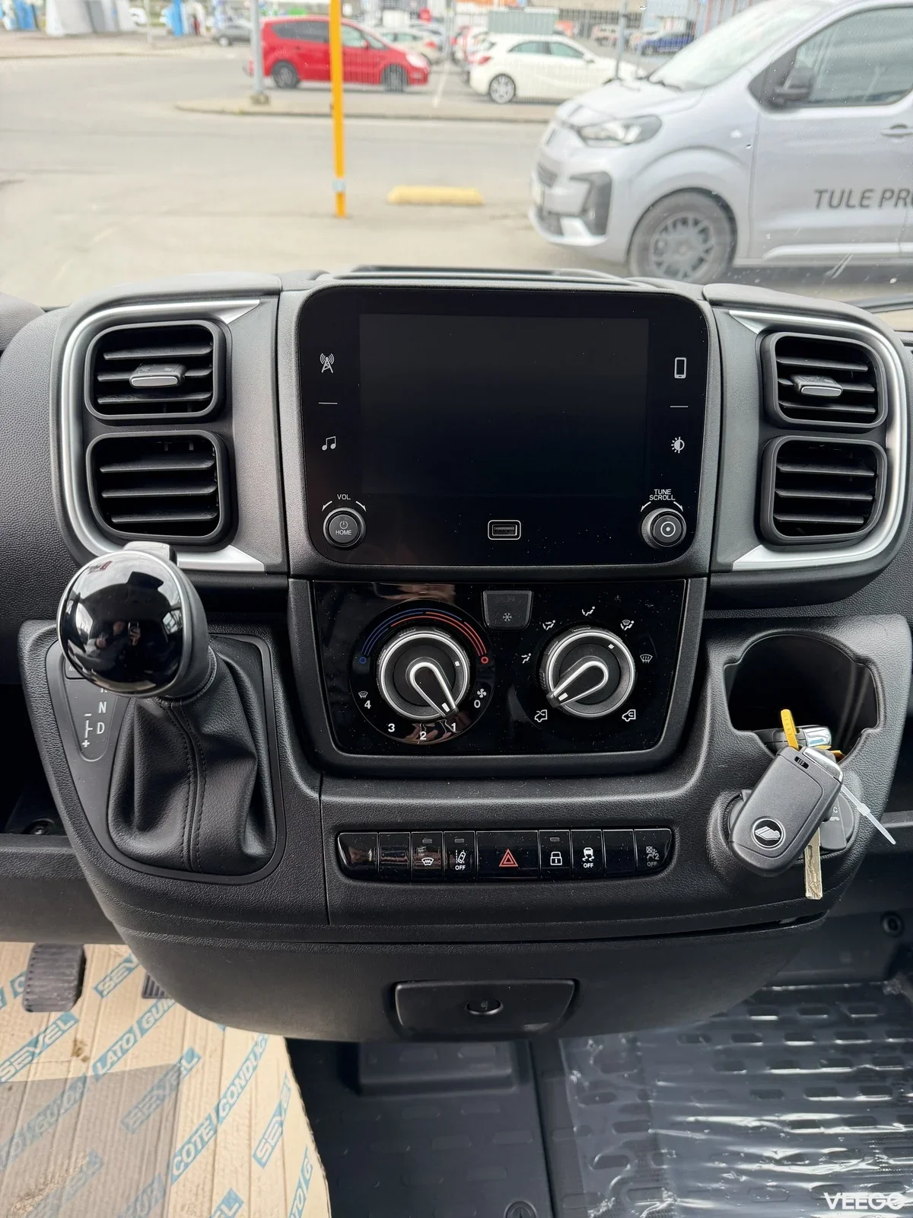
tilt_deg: -35.0
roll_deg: -3.0
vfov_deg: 71.6
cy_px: 609
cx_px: 456
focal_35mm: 24
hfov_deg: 56.8
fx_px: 844
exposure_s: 1/194
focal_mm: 6.76
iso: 125
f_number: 1.78
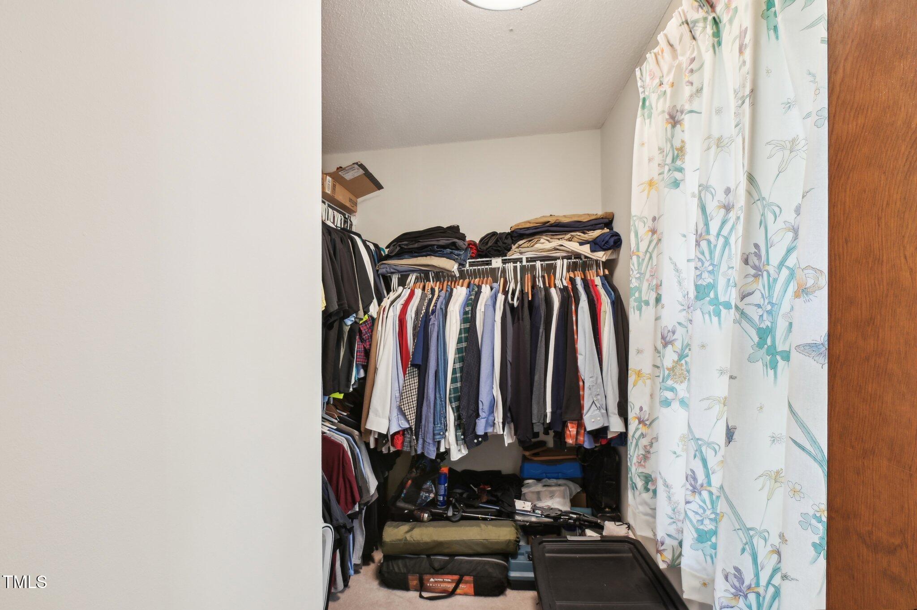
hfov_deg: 104.3
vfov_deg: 81.1
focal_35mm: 14
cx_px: 458
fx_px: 356
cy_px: 305
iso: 200
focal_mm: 14
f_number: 9
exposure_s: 1/13
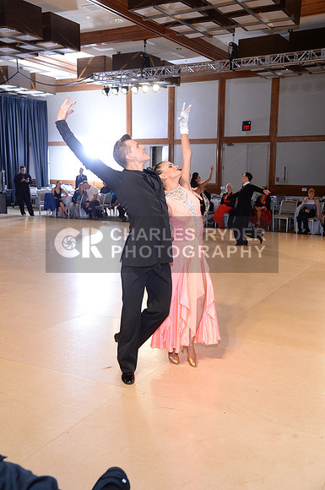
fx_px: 516
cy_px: 245
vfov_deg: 50.8
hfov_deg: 35.0
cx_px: 162
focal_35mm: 38
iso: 1250
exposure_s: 1/250
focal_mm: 38
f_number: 5.6
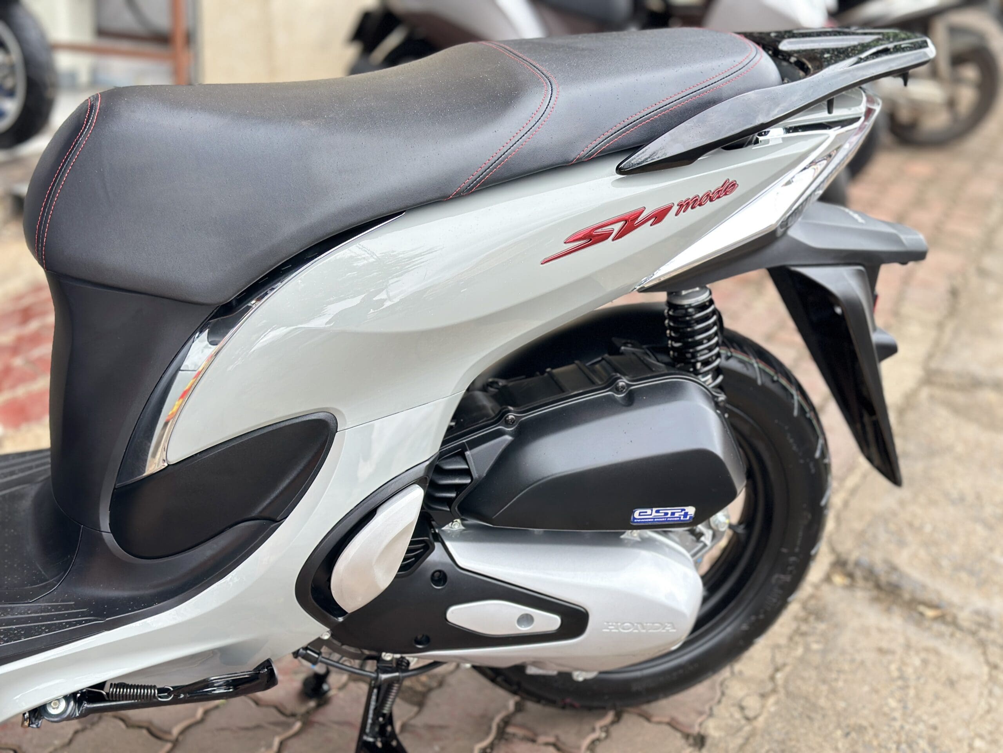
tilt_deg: -18.4
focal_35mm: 48
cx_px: 502
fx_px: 1391
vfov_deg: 30.3
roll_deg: -3.2
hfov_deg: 39.7
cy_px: 376
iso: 80
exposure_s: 1/437
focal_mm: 6.86
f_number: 1.78
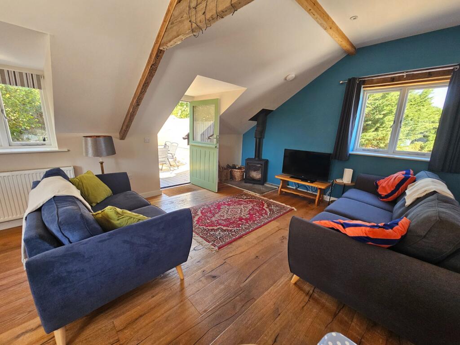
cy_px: 172
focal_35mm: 13
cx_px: 230
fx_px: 173
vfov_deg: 89.9
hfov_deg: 106.2
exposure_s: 1/50
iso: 100
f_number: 2.2
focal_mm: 2.2
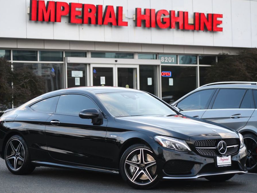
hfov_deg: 15.4
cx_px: 120
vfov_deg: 11.6
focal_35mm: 128
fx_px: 950
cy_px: 97
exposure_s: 1/125
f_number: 4.8
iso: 220
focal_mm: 78
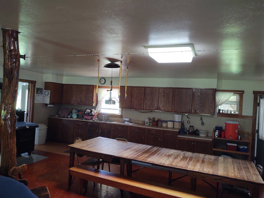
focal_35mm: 27
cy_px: 99
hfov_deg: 65.3
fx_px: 206
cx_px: 132
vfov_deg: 51.4
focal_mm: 4.75
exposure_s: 1/50
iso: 200
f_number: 1.7
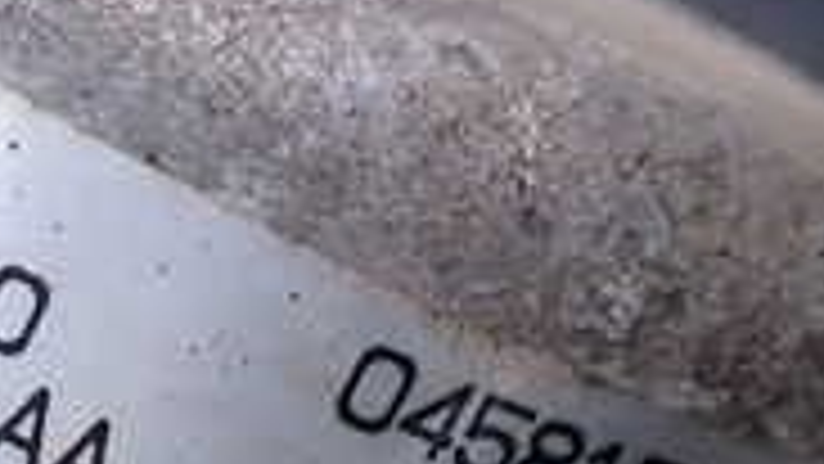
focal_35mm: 107
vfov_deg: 11.3
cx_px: -23
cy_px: 297
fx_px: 2338
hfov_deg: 19.4
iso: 100
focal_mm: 5.4
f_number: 2.3
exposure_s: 1/200
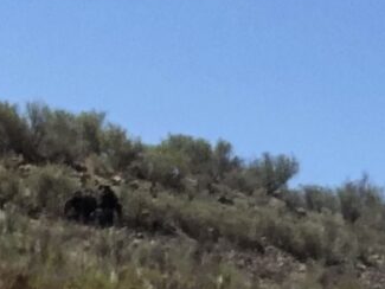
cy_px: 1014
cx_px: 616
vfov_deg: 5.4
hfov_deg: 7.7
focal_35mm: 252
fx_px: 2804
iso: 20
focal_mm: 2.87
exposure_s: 1/456
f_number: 2.2
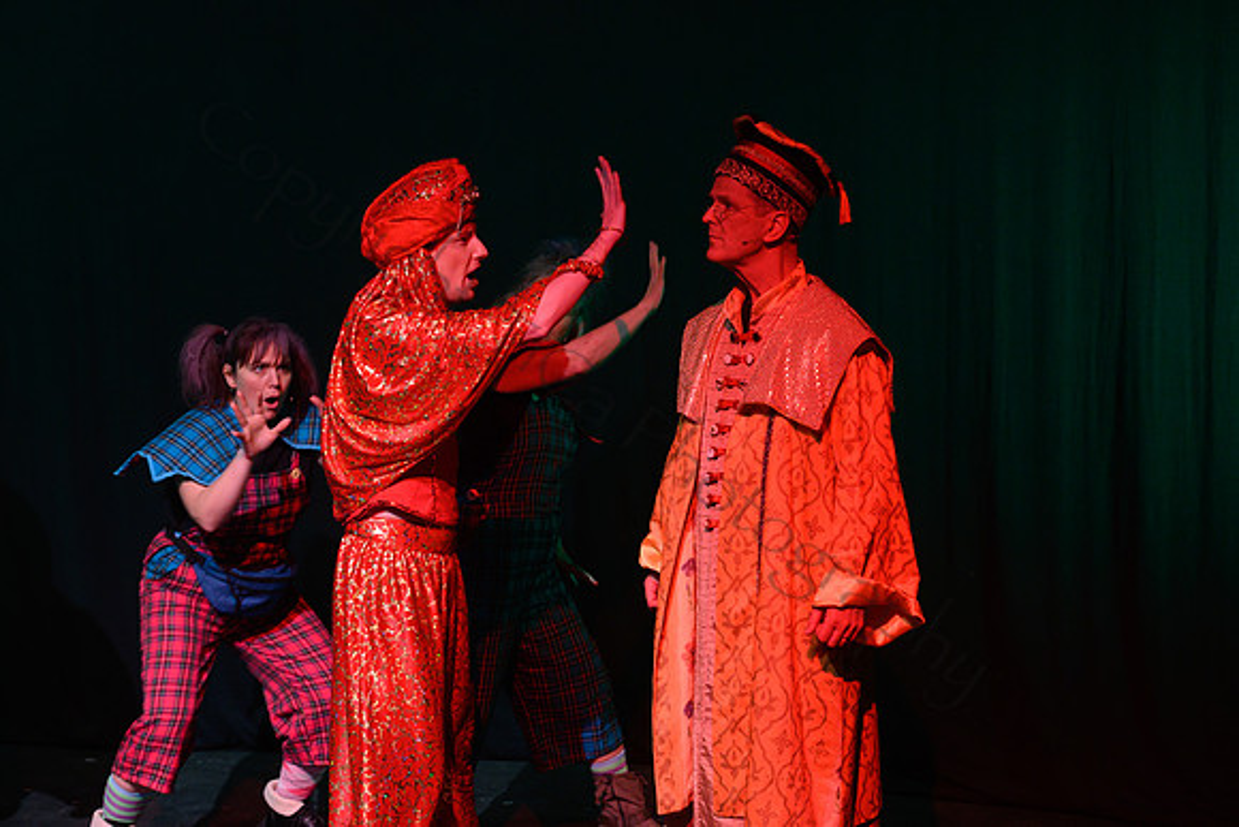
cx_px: 620
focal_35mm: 85
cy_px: 322
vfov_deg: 16.0
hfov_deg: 23.8
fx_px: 2942
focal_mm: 70
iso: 1000
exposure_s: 1/50
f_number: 2.8
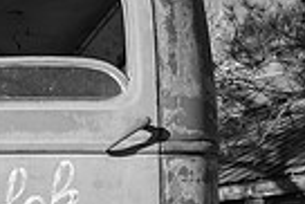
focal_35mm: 153
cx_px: -61
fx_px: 1298
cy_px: 299
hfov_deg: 13.1
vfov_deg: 8.8
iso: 100
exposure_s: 1/320
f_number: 5
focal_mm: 24
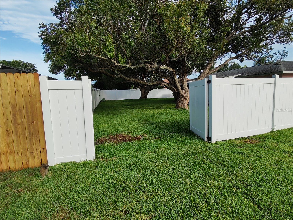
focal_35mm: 22
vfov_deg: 61.1
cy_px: 110
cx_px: 146
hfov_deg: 76.4
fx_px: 186
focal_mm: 1.96
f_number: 2.2
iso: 50
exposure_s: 1/900
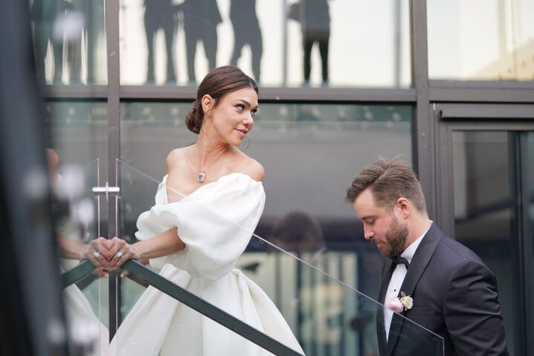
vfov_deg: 19.1
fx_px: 1053
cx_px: 256
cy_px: 234
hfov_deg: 28.4
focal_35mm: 71
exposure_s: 1/320
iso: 320
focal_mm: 50
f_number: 1.4
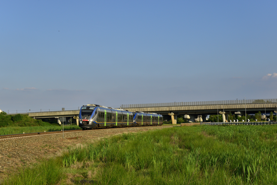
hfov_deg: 31.9
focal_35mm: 63
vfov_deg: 21.6
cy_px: 92
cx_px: 138
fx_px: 485
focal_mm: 42
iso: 200
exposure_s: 1/640
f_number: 8
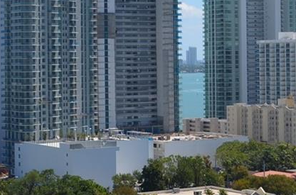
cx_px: 331
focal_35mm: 127
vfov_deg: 10.7
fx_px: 1041
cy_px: 39
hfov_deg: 15.7
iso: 100
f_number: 9
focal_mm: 22
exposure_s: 1/320
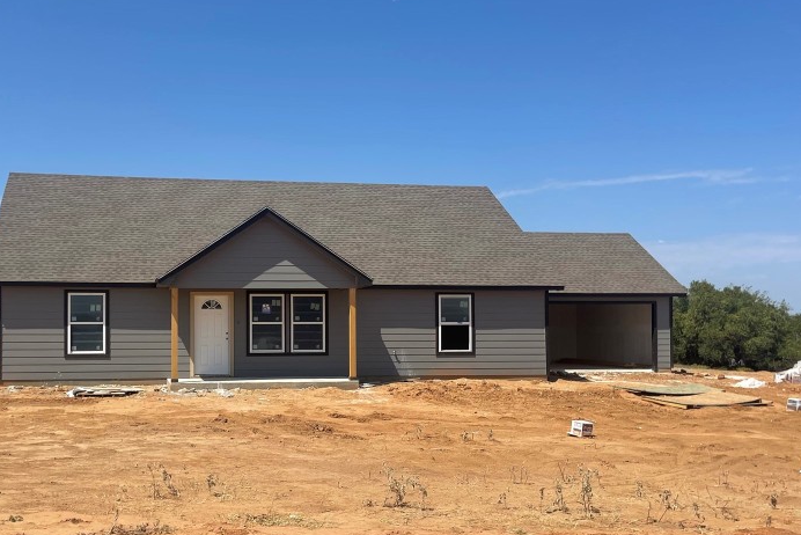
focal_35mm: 40
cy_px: 300
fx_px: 890
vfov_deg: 33.4
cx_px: 289
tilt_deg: +1.0
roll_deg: +0.5
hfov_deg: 47.9
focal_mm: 5.1
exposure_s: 1/5128
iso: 32
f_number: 1.6
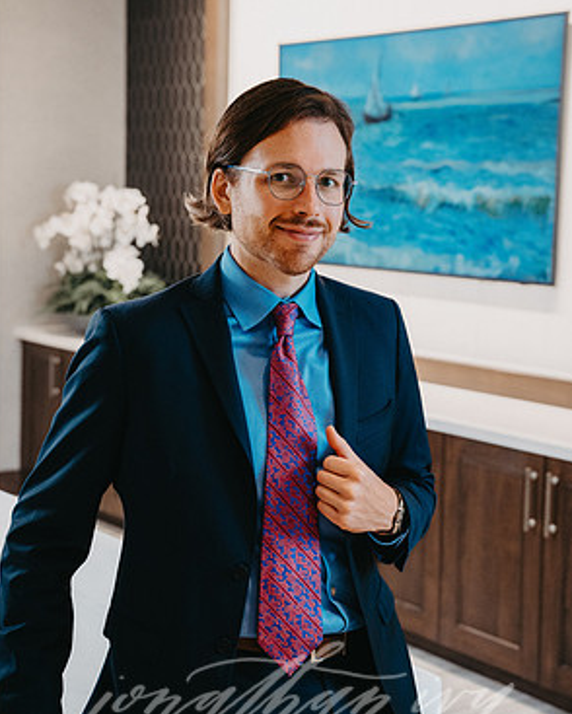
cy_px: 340
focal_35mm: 69
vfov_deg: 27.5
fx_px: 1459
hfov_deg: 22.2
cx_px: 286
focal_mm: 60
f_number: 4.5
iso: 1600
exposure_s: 1/125
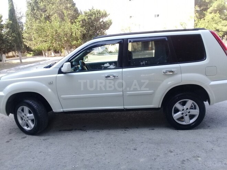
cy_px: 85
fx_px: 203
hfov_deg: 58.4
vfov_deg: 45.4
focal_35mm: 31
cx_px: 114
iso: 50
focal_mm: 3.3
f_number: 2.2
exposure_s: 1/161
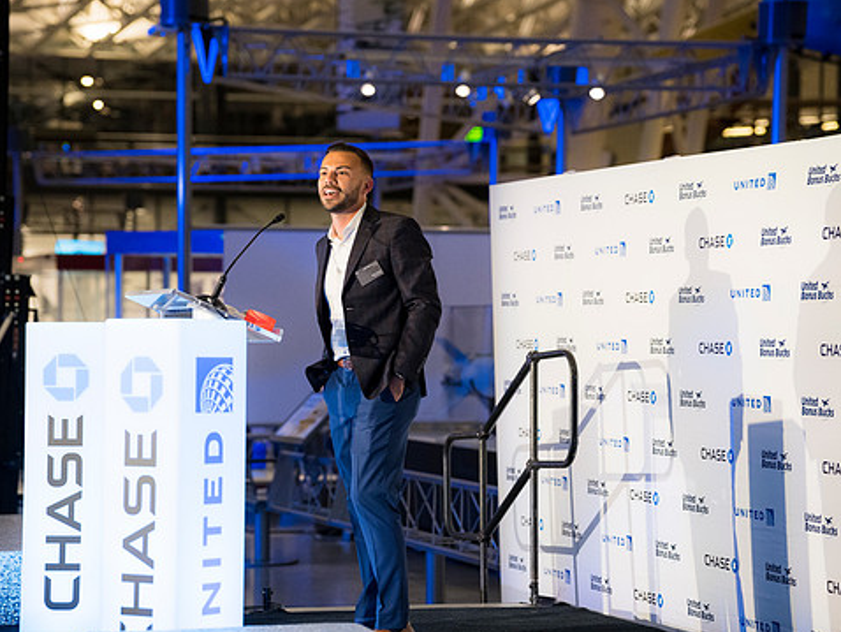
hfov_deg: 18.7
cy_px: 320
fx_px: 2552
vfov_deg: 14.1
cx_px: 368
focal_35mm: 105
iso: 2000
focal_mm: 90
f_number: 2.8
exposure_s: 1/160
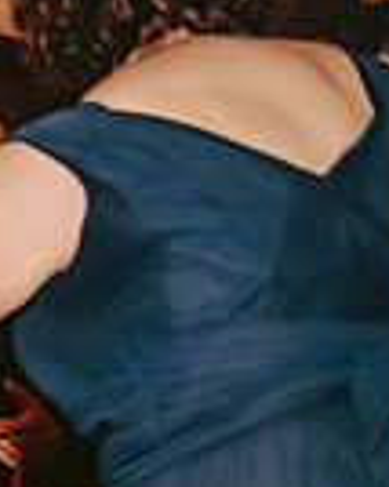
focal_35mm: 138
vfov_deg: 13.4
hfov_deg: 9.8
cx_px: -549
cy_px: 660
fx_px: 1988
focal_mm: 34
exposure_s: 1/125
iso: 1250
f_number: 2.8
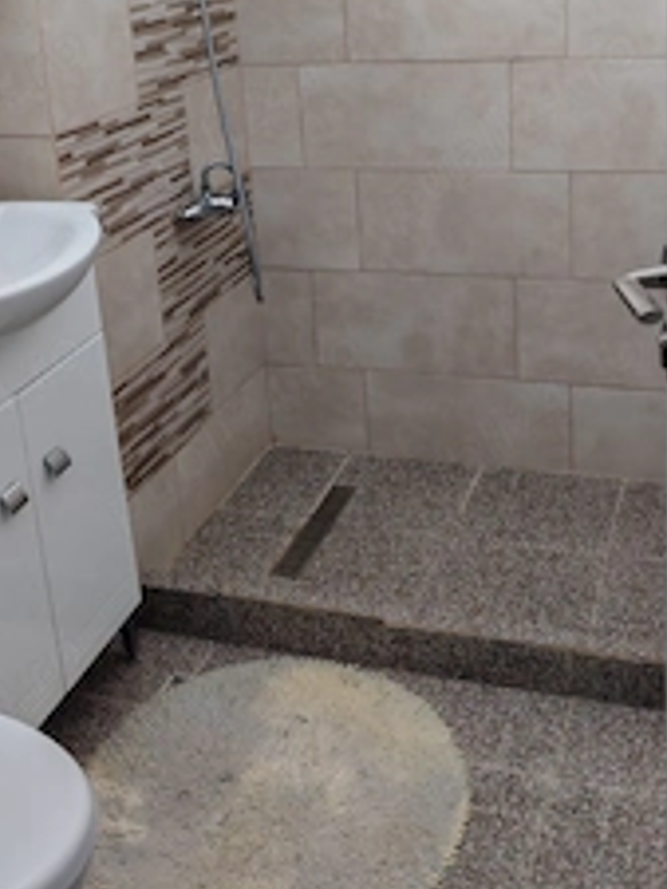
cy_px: 194
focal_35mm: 48
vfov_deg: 38.3
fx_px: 1232
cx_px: 371
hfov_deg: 30.3
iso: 80
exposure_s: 1/100
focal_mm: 5.52
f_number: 1.95
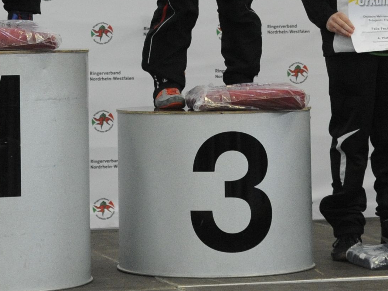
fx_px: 1592
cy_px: -53
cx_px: 115
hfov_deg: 13.9
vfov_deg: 10.3
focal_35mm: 142
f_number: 2.8
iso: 3200
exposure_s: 1/2000
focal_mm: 50
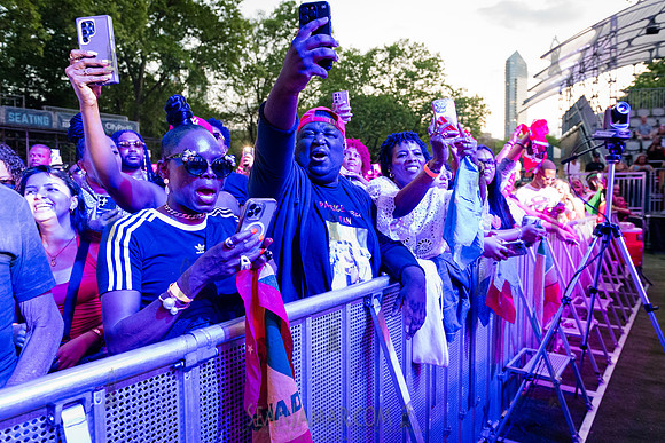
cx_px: 346
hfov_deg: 69.9
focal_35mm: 26
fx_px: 476
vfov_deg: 50.0
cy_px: 222
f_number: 3.5
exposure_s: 1/200
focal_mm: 24
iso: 6400
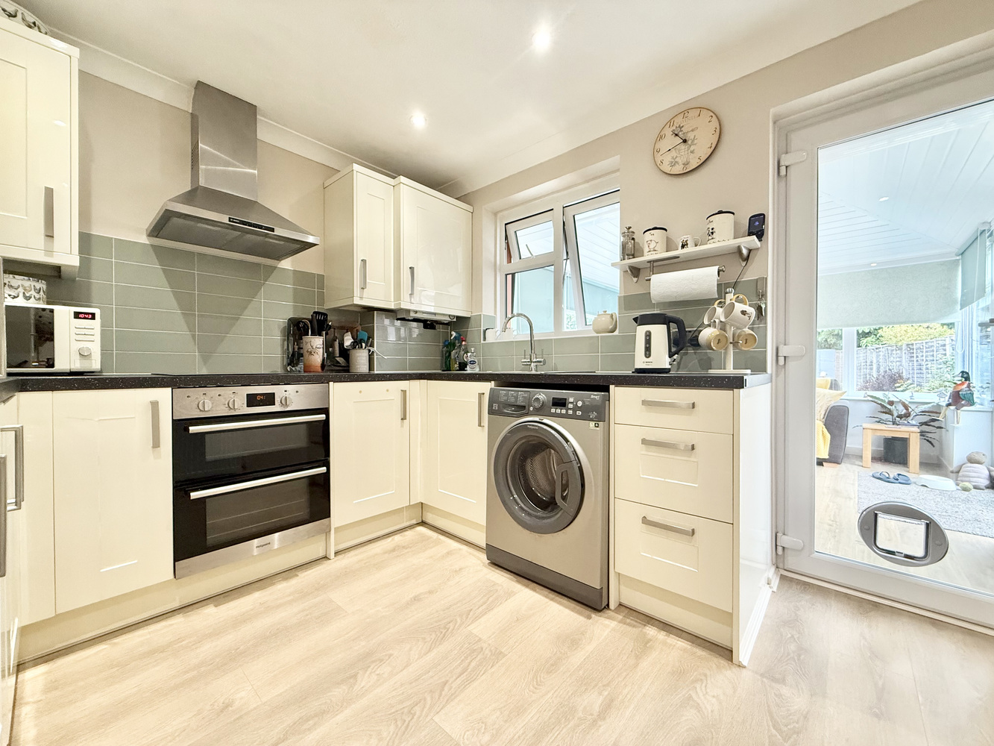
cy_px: 373
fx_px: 402
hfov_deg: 102.1
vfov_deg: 85.7
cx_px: 497
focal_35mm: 14
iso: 250
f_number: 2.2
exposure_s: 1/99
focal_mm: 2.22
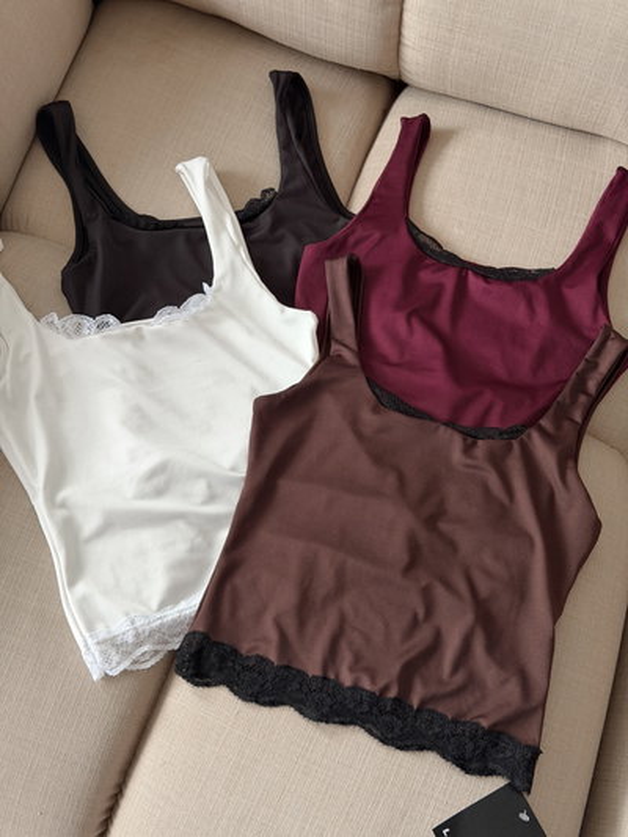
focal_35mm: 48
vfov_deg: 39.6
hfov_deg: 30.3
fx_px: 1161
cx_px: 314
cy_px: 418
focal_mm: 6.76
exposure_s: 1/40
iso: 500
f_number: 1.8
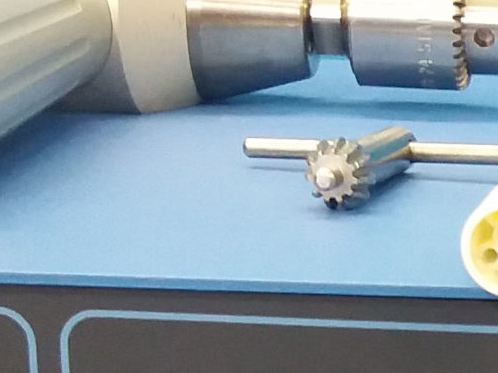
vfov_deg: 9.8
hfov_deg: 13.1
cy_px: 647
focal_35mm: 144
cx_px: 692
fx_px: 2071
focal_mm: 3.7
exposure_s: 1/17
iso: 200
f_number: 1.9
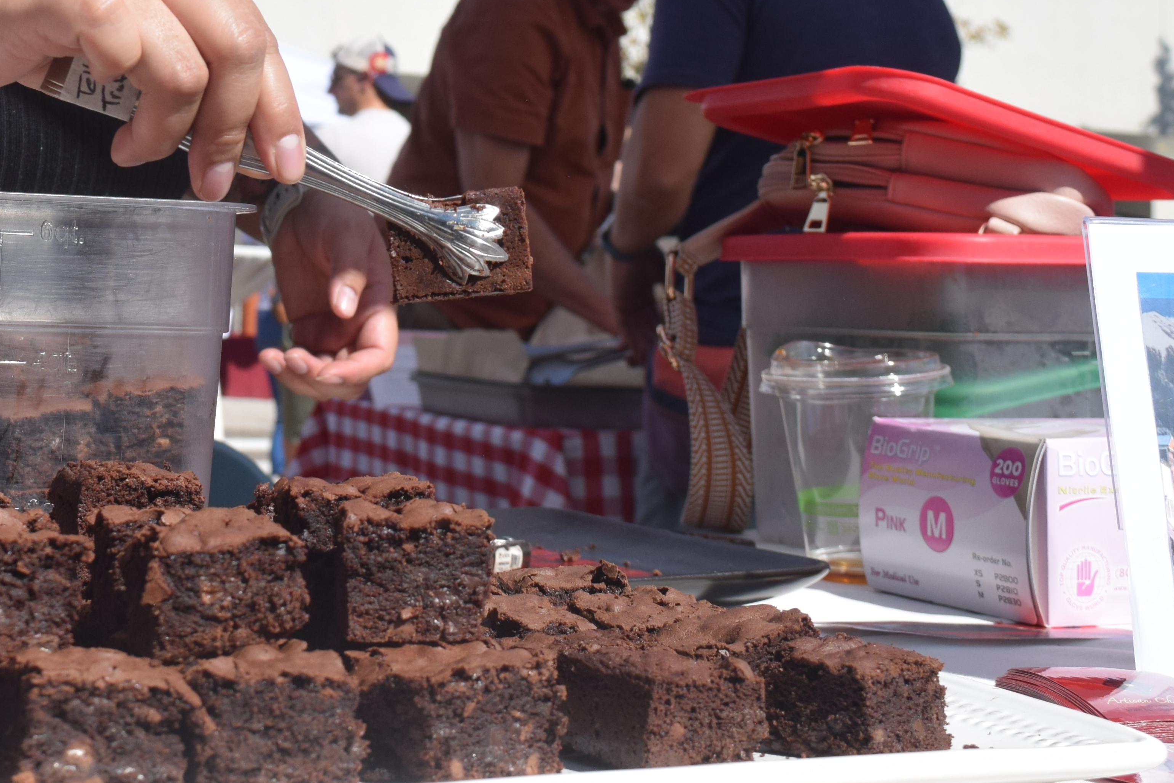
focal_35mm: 70
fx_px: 2282
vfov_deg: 19.1
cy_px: 93
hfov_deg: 28.4
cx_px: 296
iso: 400
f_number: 7.1
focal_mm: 24
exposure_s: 1/2000
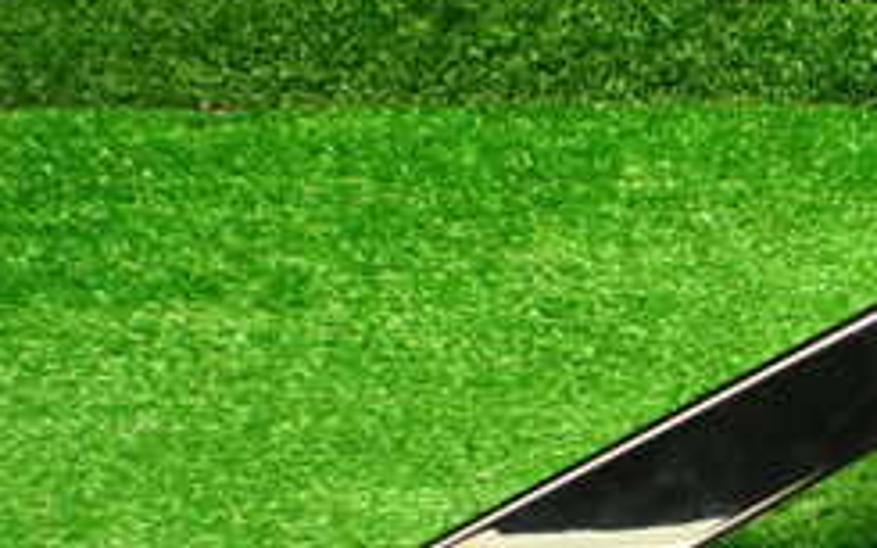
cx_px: 920
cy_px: 494
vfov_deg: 16.5
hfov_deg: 24.9
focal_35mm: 78
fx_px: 1864
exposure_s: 1/100
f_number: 2.3
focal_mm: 5.4
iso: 800
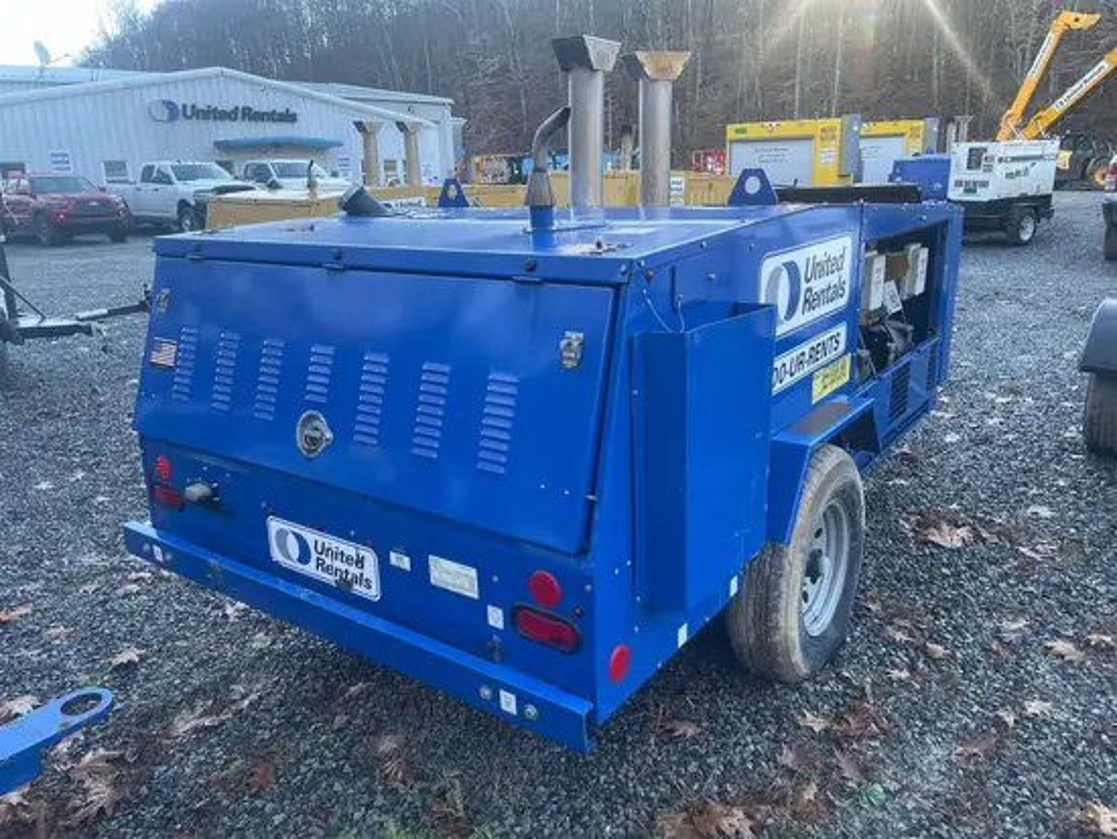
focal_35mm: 26
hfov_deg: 67.3
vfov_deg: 53.1
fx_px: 839
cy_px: 420
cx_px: 558
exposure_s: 1/121
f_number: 1.6
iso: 50
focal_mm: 4.2
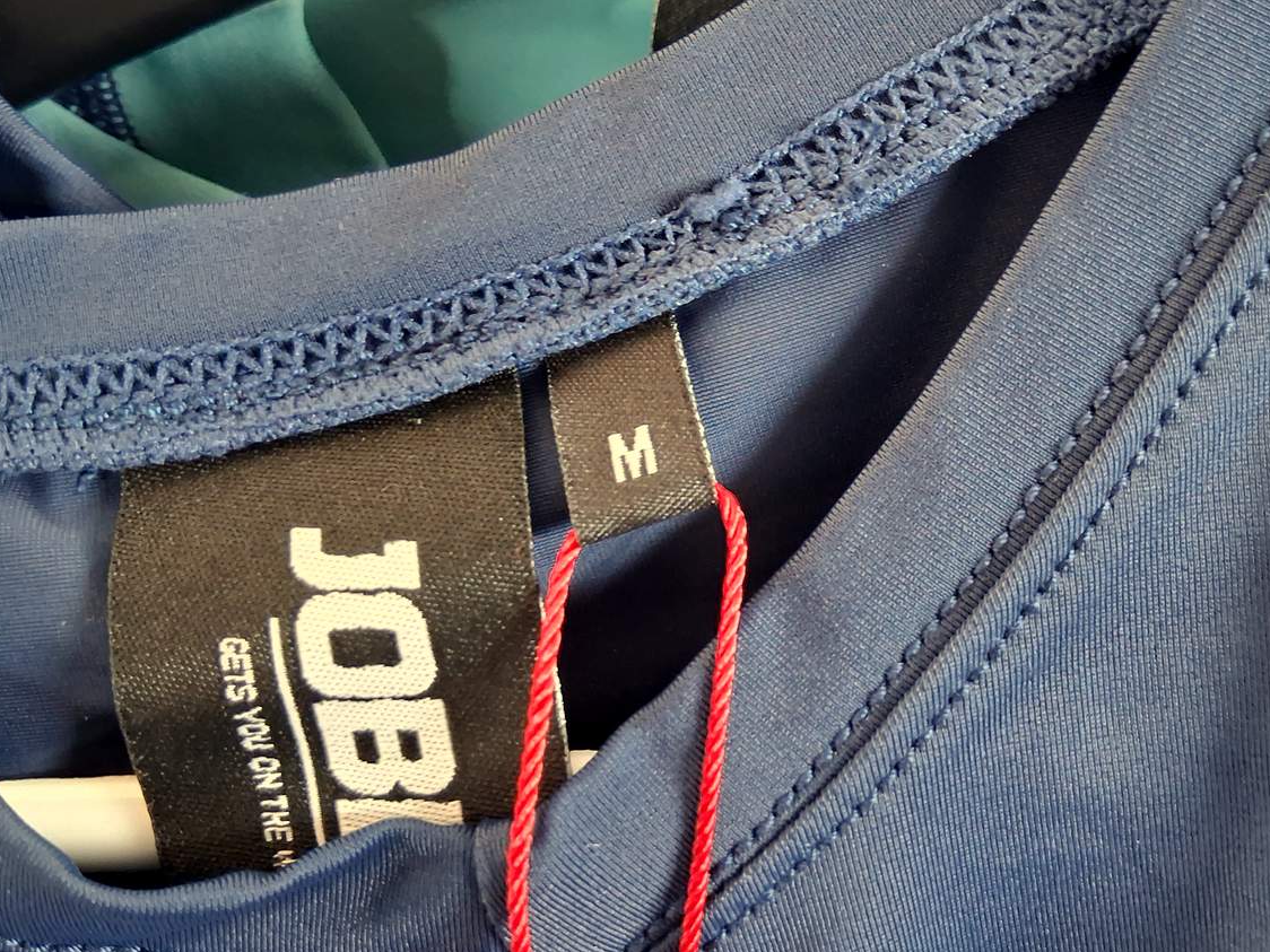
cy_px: 369
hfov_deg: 49.6
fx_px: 1357
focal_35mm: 37
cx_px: 806
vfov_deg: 38.5
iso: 400
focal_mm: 3.98
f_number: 1.8
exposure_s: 1/100
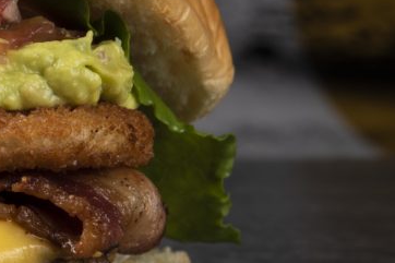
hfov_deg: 10.2
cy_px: 132
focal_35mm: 198
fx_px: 2171
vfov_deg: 6.9
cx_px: -99
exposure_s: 1/200
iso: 100
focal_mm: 70
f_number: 13
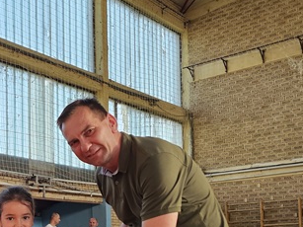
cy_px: 236
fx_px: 525
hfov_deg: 29.3
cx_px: -24
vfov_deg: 23.2
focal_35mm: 60
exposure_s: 1/190
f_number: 1.7
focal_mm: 6.3
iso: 125
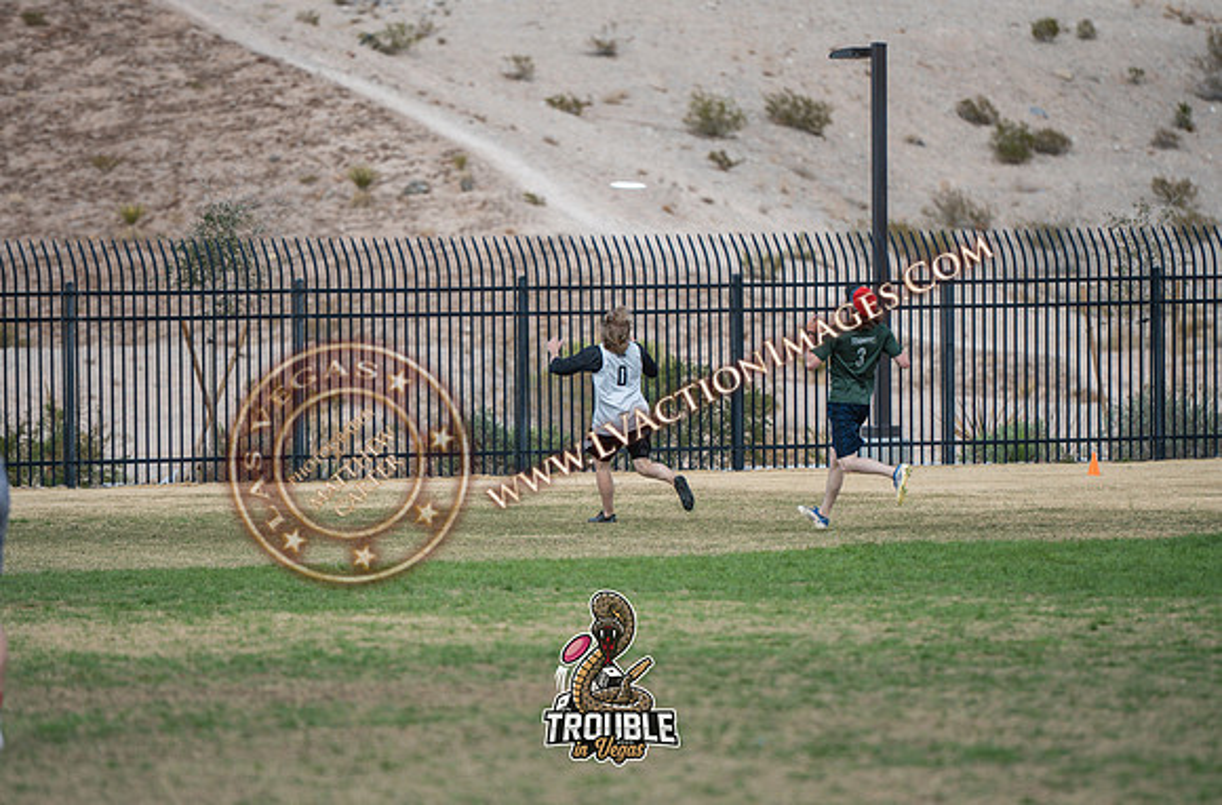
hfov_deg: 7.5
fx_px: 9338
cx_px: 592
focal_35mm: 276
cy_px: 465
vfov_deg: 4.9
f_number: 3.2
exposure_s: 1/3200
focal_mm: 200
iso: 160
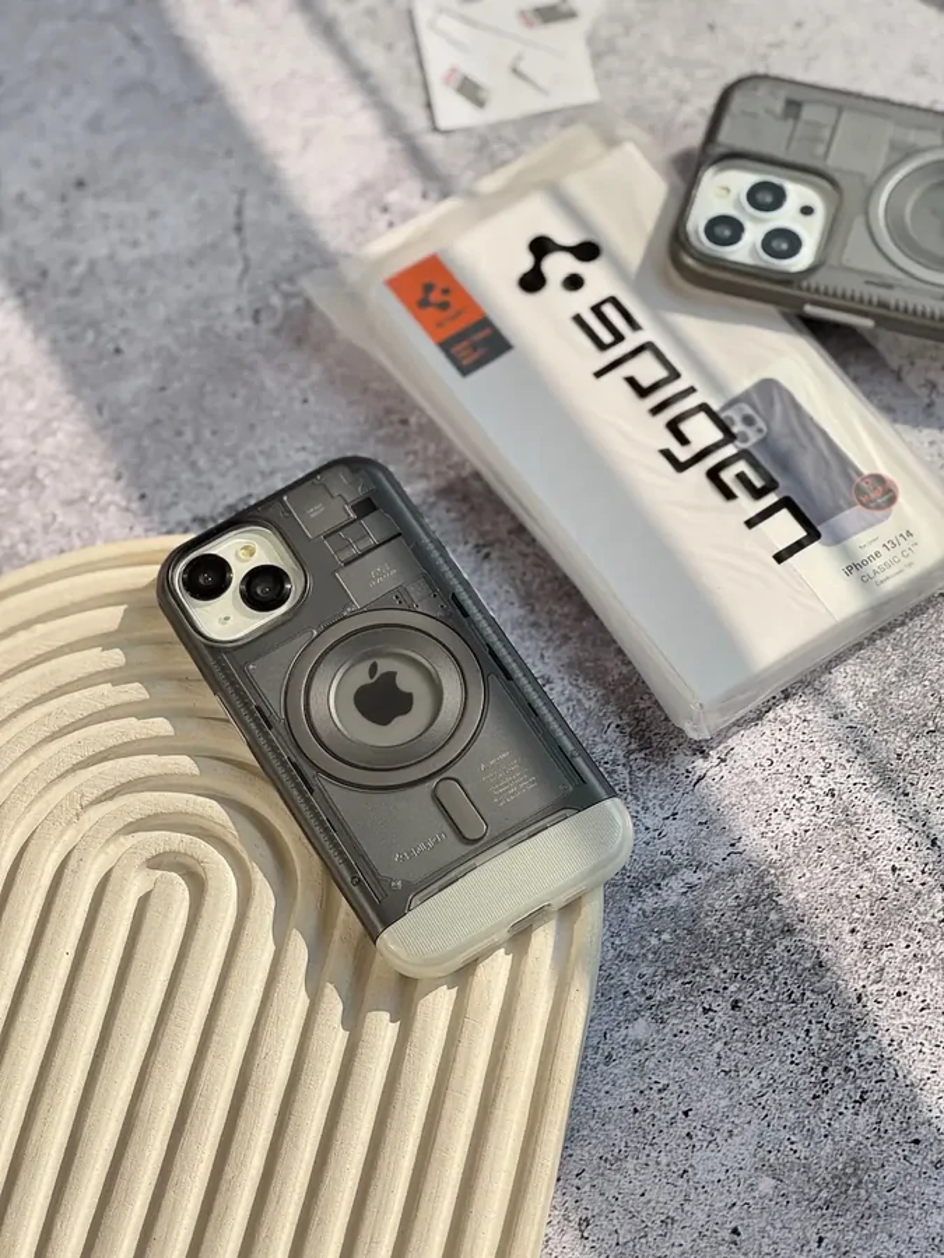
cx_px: 472
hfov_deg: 19.1
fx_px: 2800
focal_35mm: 77
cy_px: 629
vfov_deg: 25.3
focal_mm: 9
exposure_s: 1/303
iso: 25
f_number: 2.8
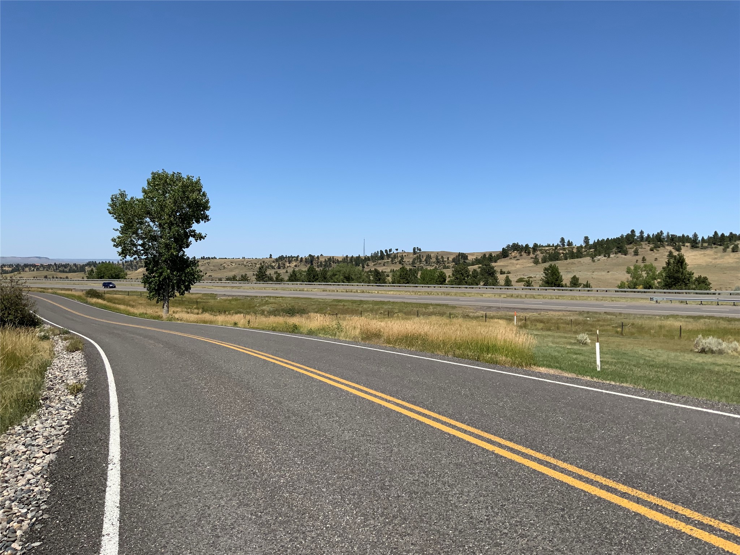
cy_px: 278
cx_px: 370
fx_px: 620
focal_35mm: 29
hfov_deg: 61.7
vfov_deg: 48.2
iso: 20
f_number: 1.8
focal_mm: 3
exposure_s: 1/2959
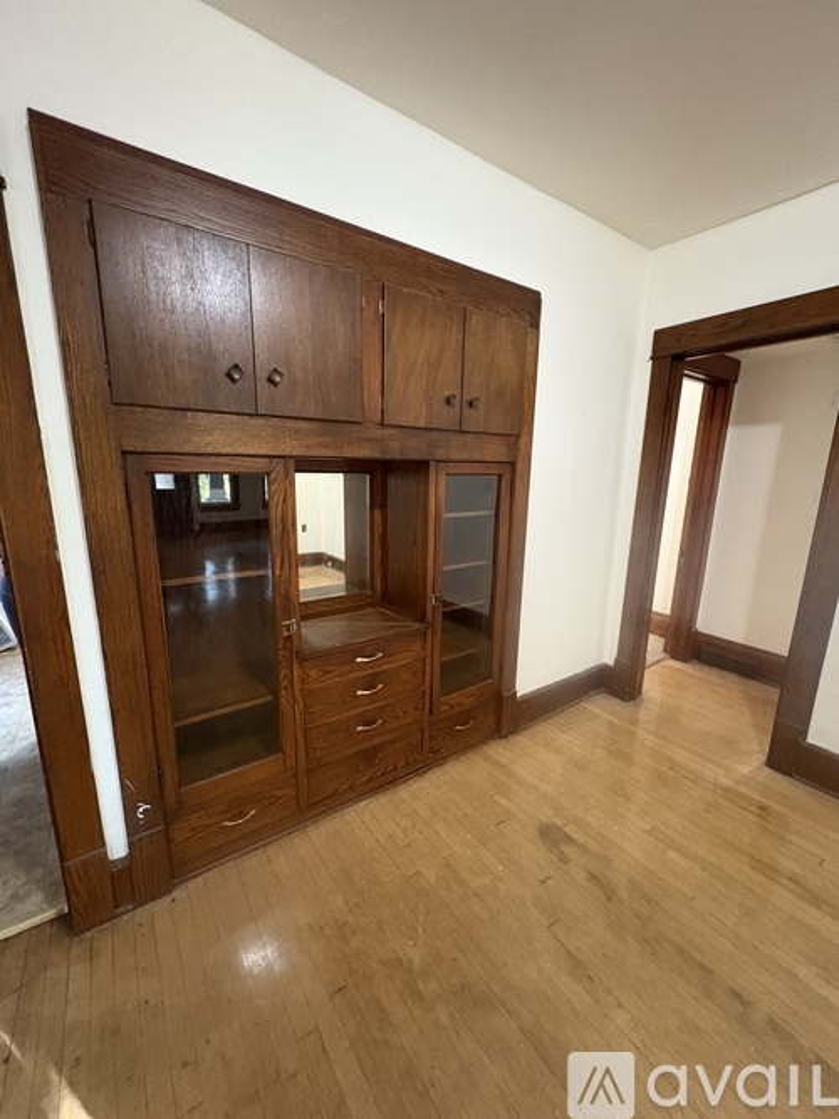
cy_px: 560
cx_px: 420
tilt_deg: -11.3
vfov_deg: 102.1
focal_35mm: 14
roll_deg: -1.0
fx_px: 453
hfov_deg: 85.7
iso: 800
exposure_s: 1/30
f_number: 2.2
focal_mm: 2.22
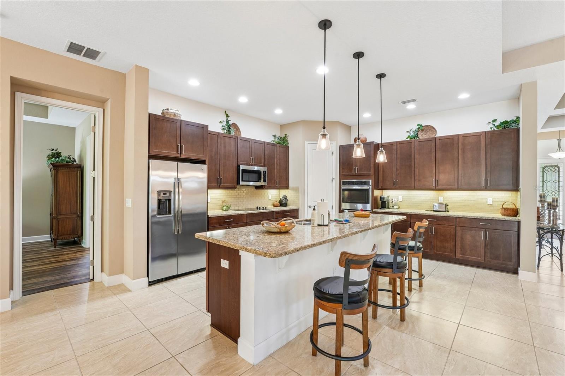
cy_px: 188
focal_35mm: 15
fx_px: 240
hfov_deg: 99.3
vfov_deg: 76.2
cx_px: 282
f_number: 11
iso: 100
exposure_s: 1
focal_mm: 15.3
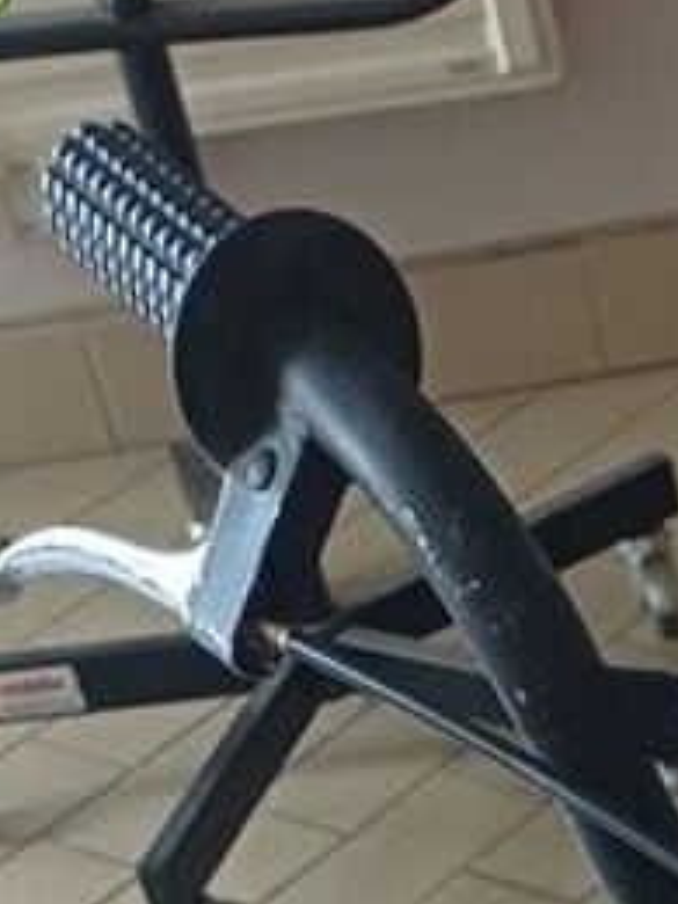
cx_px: 1401
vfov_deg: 11.9
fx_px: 3343
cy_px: 2279
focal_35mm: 128
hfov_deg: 10.5
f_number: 1.8
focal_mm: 4.65
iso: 320
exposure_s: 1/50
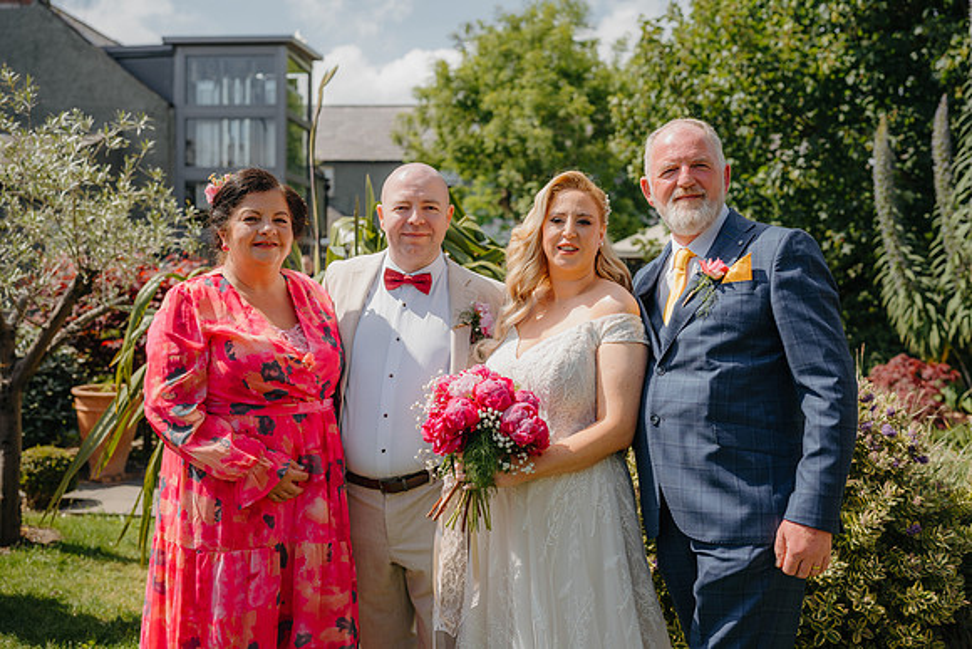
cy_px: 315
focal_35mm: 36
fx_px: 972
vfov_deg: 36.9
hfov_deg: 53.1
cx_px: 500
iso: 100
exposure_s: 1/1250
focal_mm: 35
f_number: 2.8
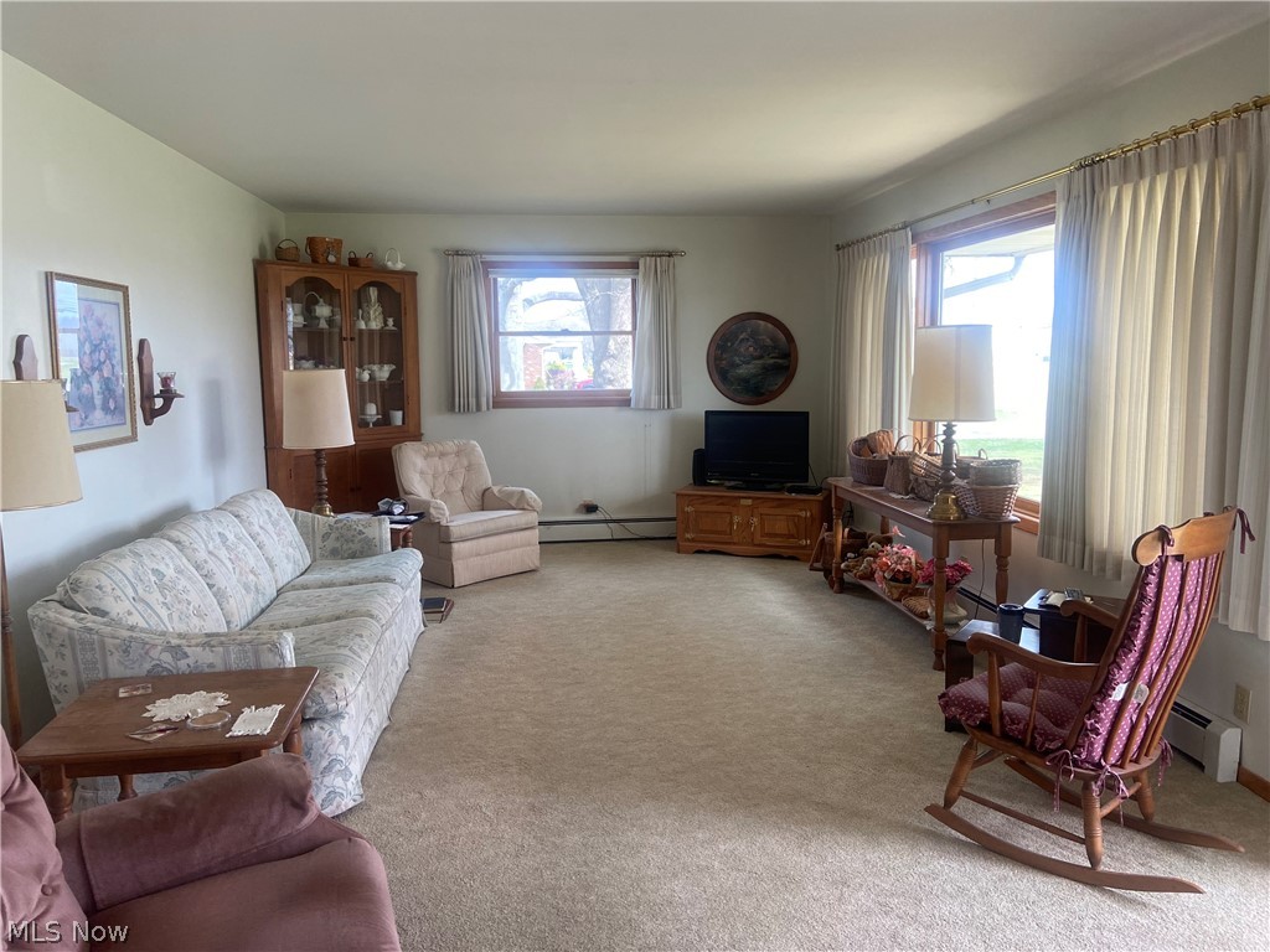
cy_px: 476
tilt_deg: -6.3
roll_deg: +0.9
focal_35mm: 26
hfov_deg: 67.3
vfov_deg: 53.1
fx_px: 954
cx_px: 635
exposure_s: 1/121
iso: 125
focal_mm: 4.25
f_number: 1.8
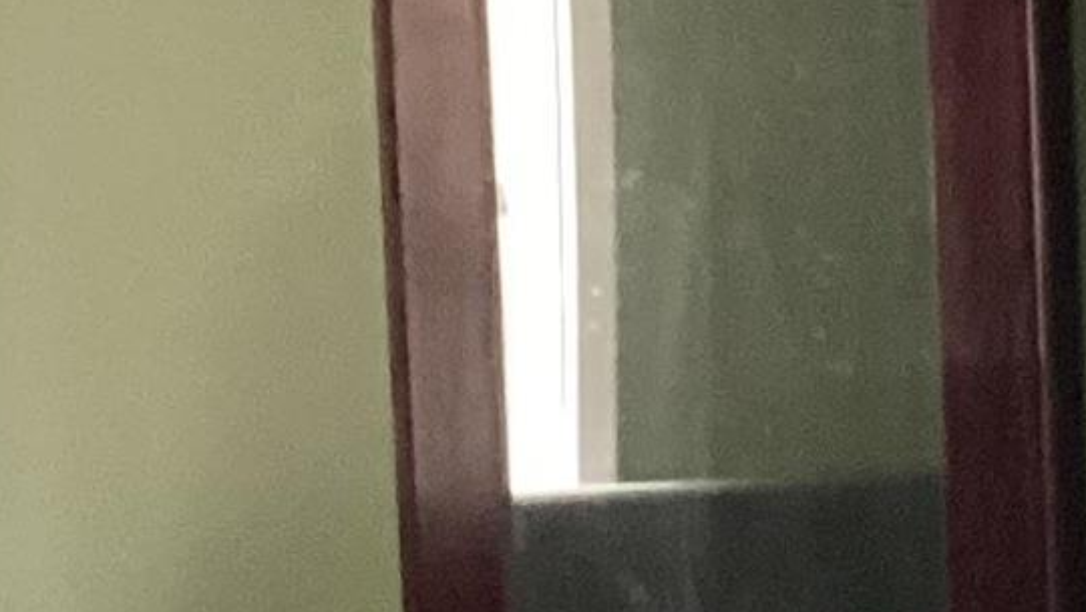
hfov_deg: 11.0
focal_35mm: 192
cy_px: 1021
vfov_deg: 6.2
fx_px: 5530
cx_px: 1331
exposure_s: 1/50
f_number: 2.4
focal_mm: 3.3
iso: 320
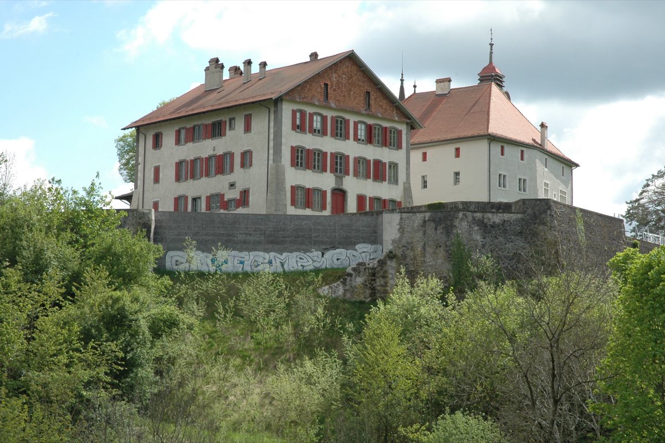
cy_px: 222
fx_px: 1716
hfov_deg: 21.9
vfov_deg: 14.7
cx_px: 332
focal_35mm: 93
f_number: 14
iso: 200
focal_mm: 62
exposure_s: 1/100
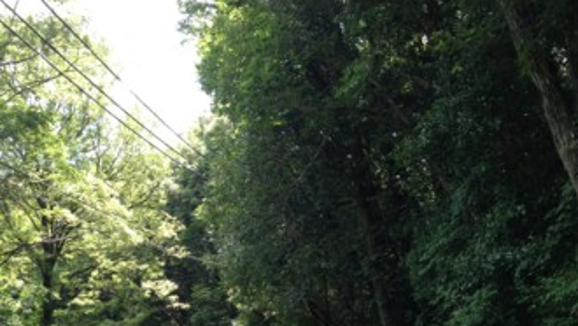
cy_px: 361
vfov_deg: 23.0
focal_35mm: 49
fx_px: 751
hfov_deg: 42.1
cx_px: 291
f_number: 2.4
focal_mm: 4.13
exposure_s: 1/135
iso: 50
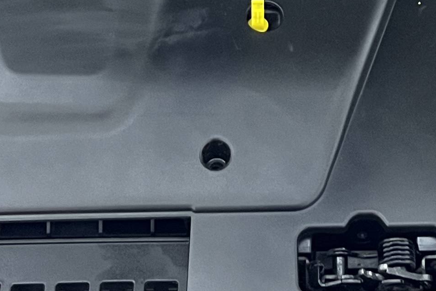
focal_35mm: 114
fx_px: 1381
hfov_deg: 17.8
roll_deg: -1.9
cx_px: 340
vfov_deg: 11.3
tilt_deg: -40.9
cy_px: -198
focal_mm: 5.1
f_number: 1.6
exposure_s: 1/60
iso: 400
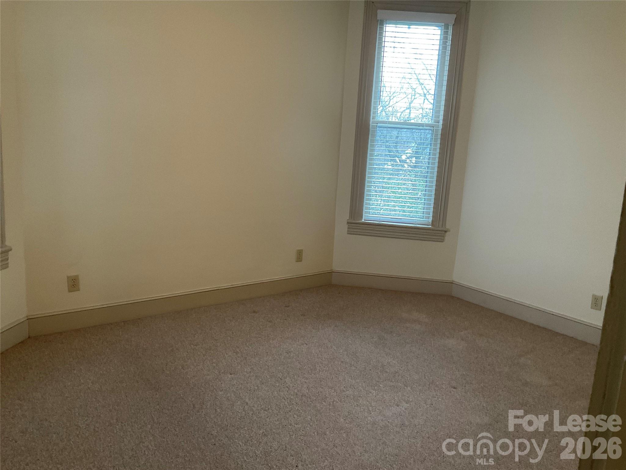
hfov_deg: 61.7
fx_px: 524
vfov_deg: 48.2
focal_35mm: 29
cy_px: 235
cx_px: 313
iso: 125
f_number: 1.8
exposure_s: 1/60
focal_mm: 3
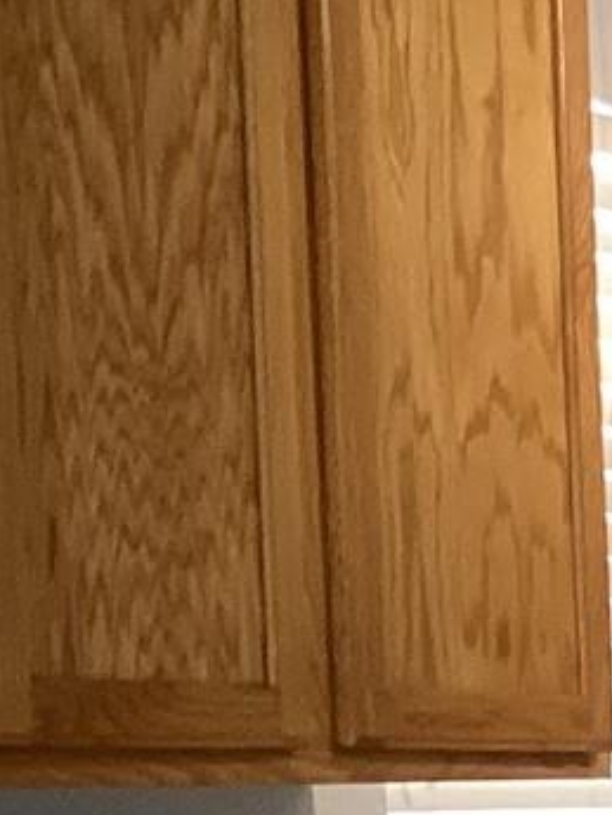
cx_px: 2361
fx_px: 4335
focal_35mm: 184
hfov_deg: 6.6
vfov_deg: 10.4
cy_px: 1205
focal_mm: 3.3
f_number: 2.4
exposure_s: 1/60
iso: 160
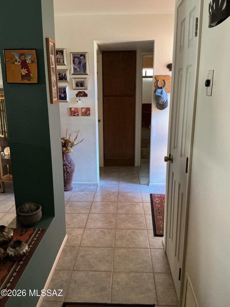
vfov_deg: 61.7
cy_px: 154
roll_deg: +0.8
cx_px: 115
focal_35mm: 29
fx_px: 257
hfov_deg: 48.2
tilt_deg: -13.9
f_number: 1.8
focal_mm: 3
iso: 250
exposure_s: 1/40
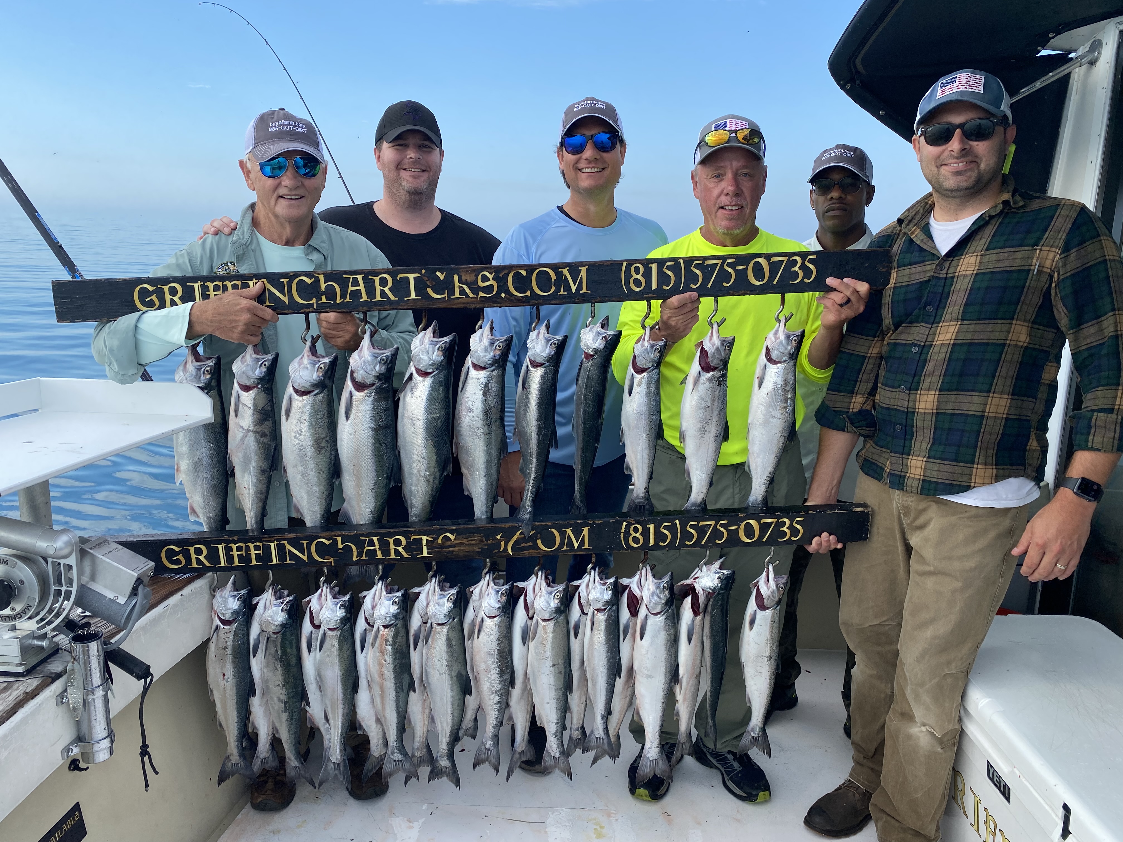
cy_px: 421
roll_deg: -2.3
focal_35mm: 26
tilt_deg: -13.4
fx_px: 843
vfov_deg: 53.1
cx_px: 562
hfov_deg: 67.3
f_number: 1.8
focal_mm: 4.25
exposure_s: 1/1429
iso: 32
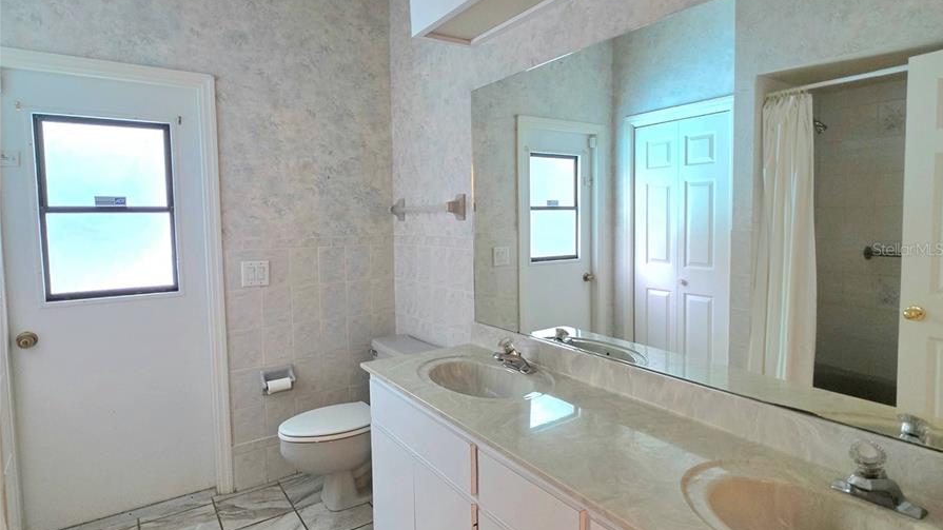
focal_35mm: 19
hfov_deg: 89.6
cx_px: 473
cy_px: 249
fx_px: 475
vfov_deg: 58.3
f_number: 1.9
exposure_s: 1/60.2
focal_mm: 2.2
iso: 320
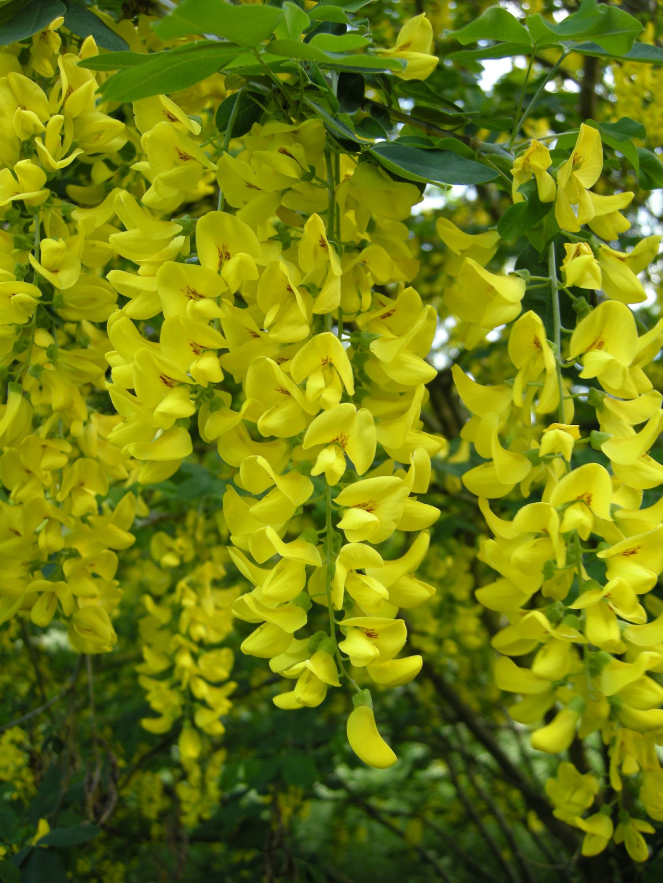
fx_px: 894
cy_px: 442
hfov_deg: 40.7
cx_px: 332
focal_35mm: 35
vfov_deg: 52.6
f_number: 3
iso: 64
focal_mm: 7.5
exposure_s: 1/63.2
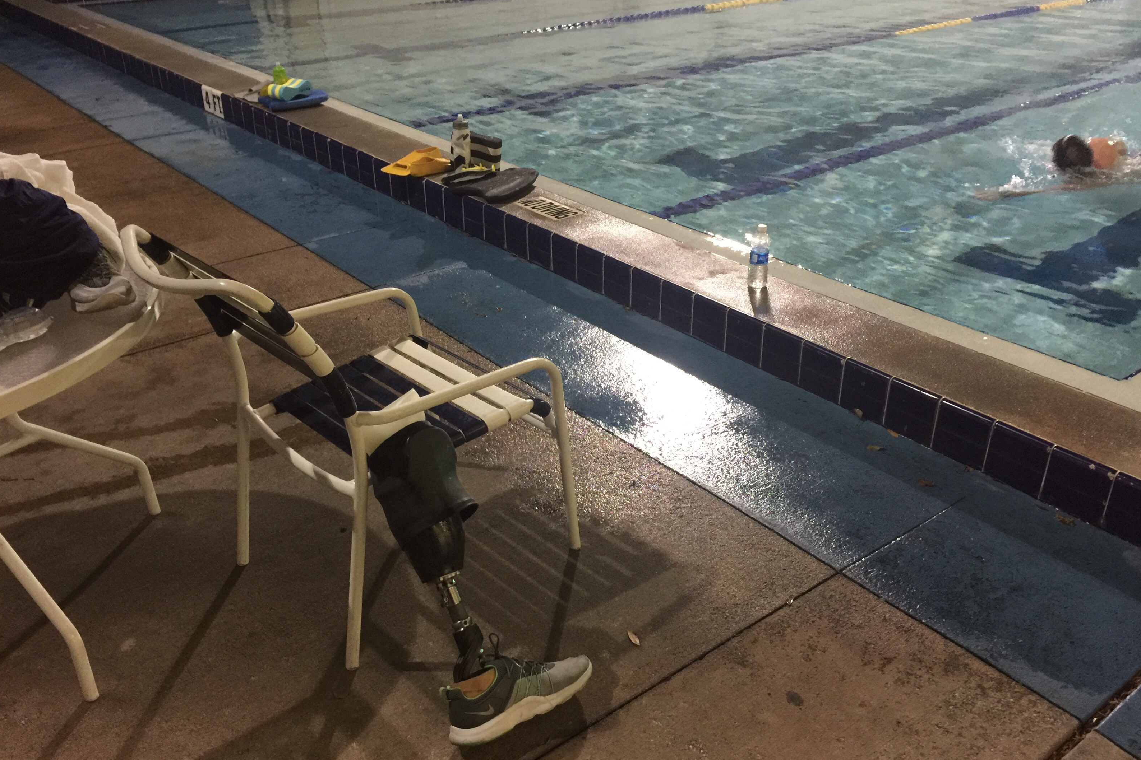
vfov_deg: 42.3
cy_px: 421
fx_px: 982
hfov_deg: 60.3
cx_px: 585
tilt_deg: -29.8
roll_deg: +1.5
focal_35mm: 31
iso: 80
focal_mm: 4.15
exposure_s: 1/4
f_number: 2.2
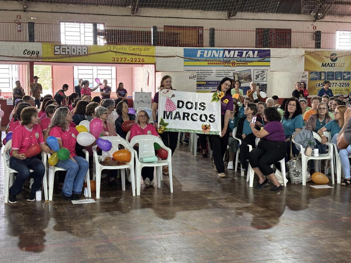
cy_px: 132
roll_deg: +0.5
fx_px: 527
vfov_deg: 28.0
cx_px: 176
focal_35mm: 52
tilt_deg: -4.7
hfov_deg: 36.8
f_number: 1.6
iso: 125
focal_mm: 5.96
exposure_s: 1/40
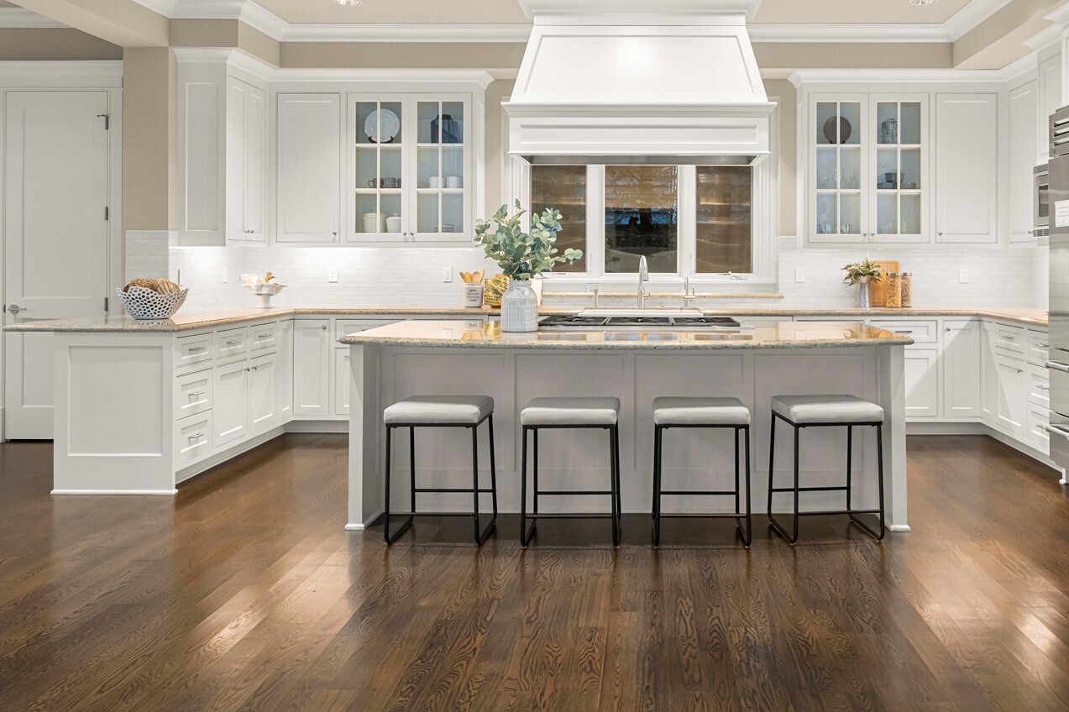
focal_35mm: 32
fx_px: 950
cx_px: 652
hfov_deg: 58.2
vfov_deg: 40.7
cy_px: 247
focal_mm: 24
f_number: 6.7
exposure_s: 1/20
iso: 1000
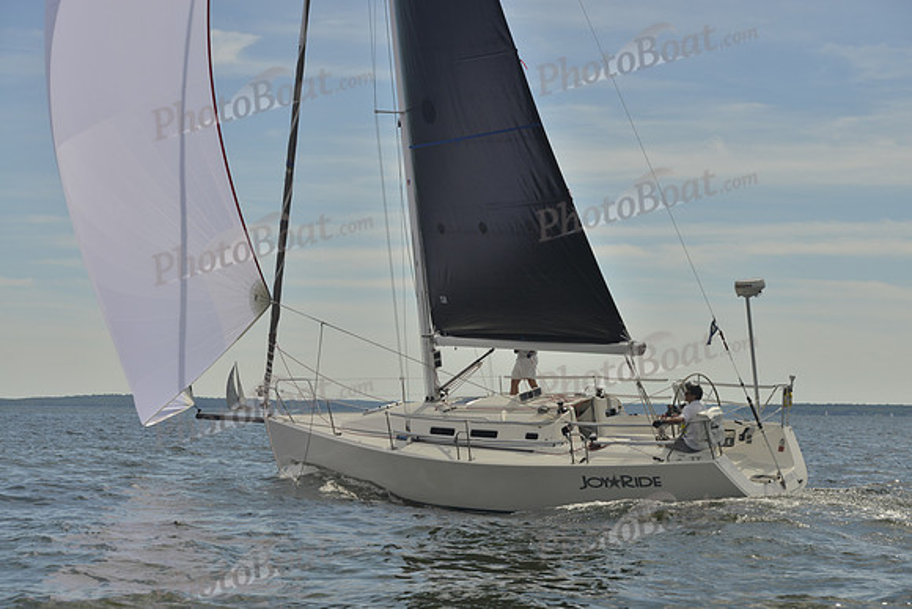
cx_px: 456
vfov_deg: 19.5
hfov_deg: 28.8
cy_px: 304
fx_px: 1774
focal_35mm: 70
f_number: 7.1
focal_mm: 70
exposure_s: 1/640
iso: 200
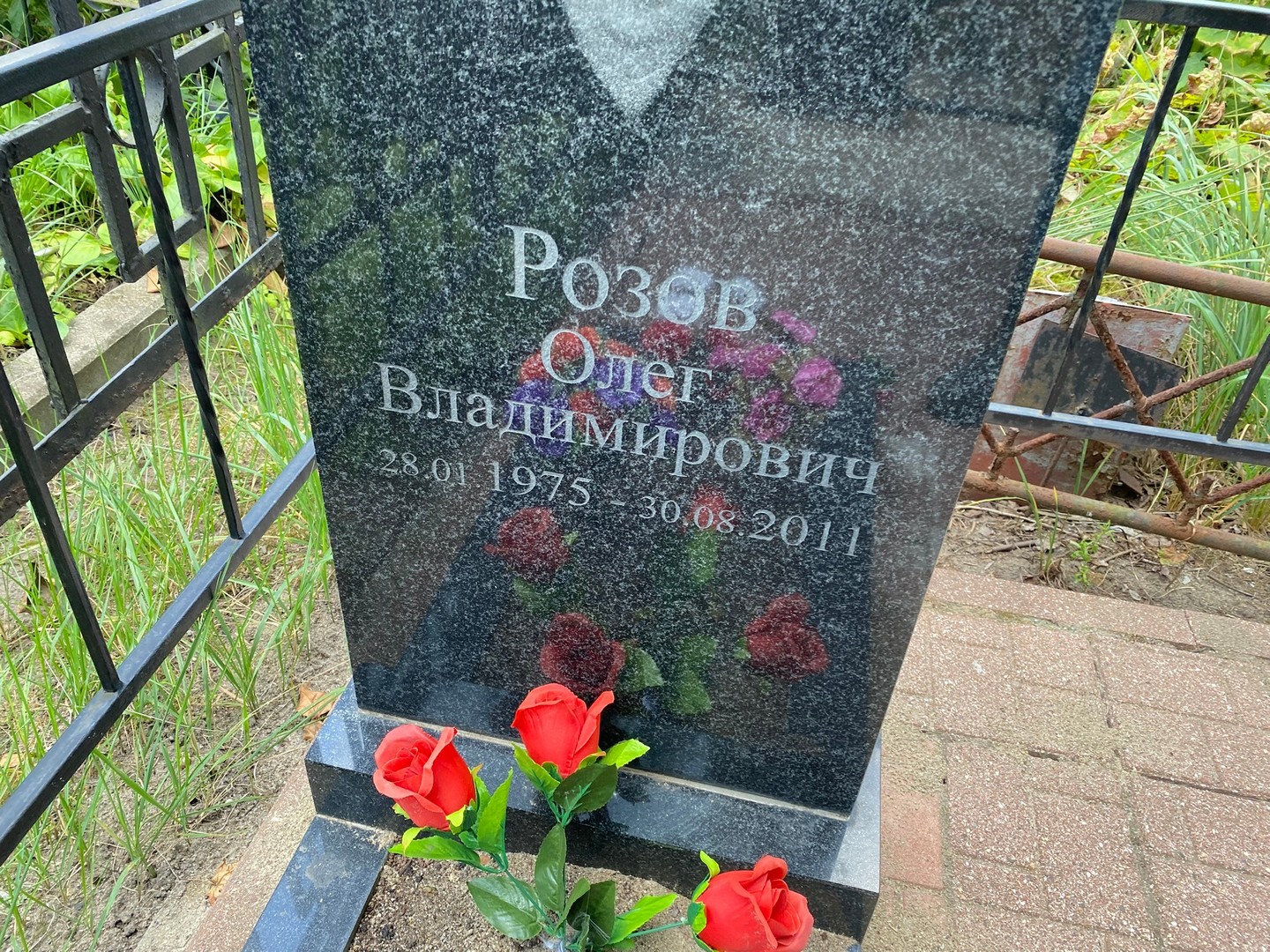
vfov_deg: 53.1
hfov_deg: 67.3
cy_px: 476
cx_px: 635
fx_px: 954
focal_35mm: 26
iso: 50
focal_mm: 4.25
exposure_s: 1/122
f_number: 1.8
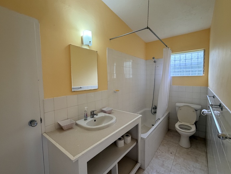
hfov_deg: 94.5
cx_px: 117
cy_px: 86
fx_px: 107
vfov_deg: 78.1
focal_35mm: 16
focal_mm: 2.22
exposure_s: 1/100
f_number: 2.2
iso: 250
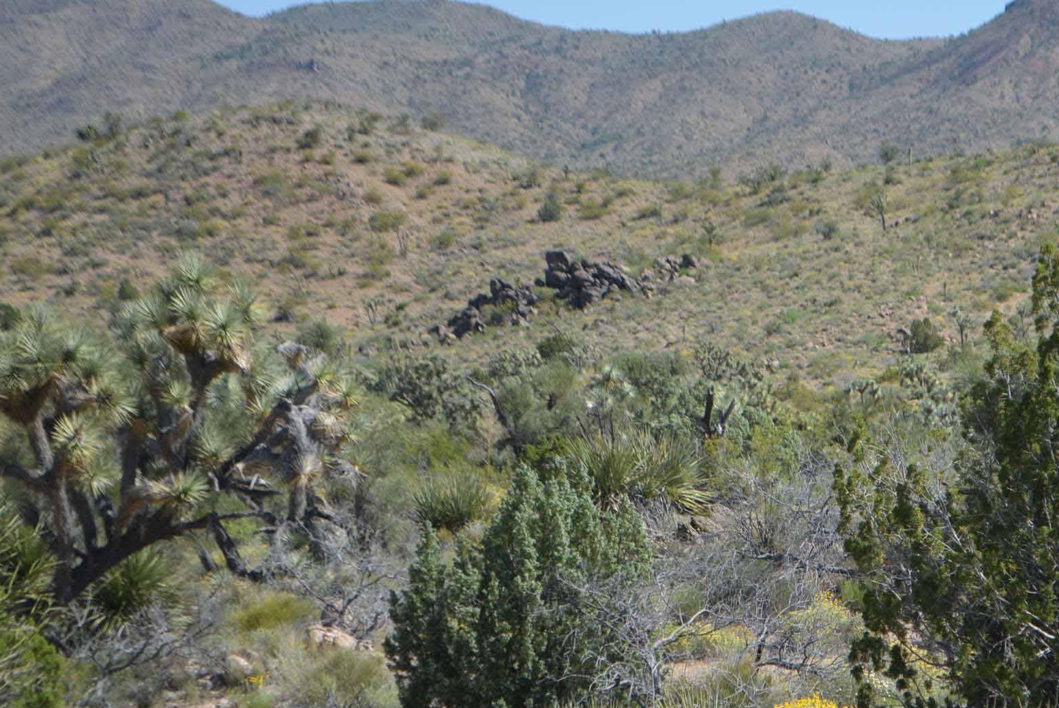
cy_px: 557
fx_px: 4680
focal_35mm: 159
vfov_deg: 8.6
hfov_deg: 12.8
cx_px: 887
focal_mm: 55
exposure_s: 1/1250
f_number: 5.6
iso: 400
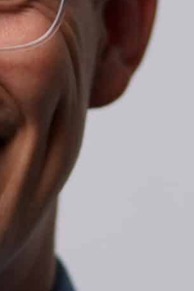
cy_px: 267
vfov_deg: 2.8
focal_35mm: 730
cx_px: -66
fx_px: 5891
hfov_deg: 1.9
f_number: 1.4
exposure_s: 1/125
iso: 100
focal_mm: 85
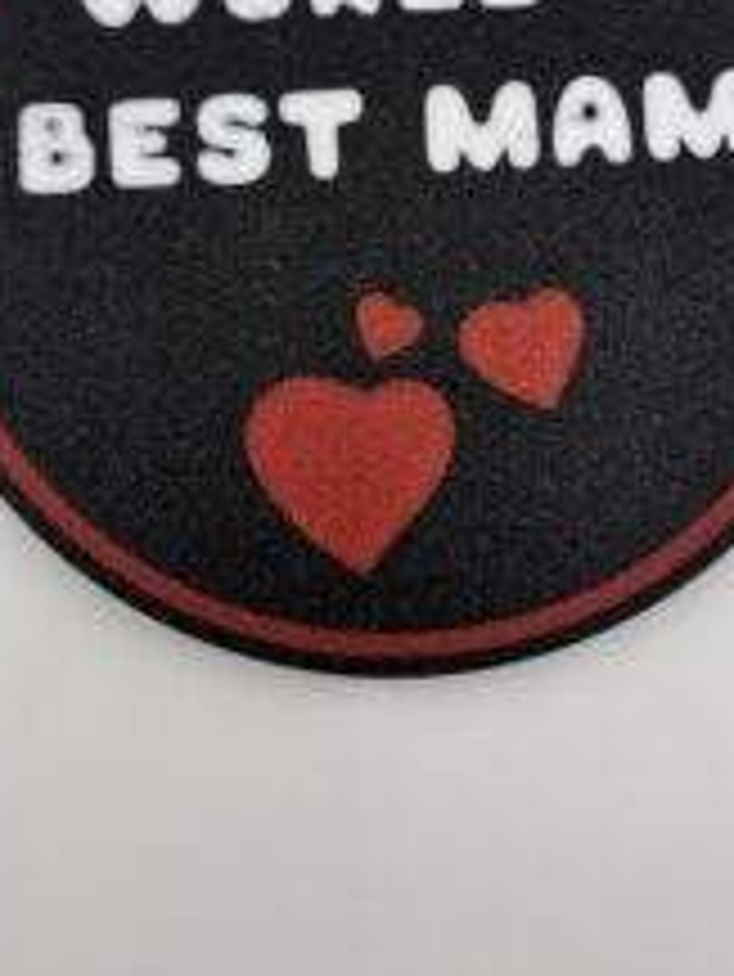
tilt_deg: -80.4
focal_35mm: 48
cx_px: 410
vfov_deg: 38.2
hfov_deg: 30.3
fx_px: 1356
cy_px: 198
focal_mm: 5.96
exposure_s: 1/136
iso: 32
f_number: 1.6
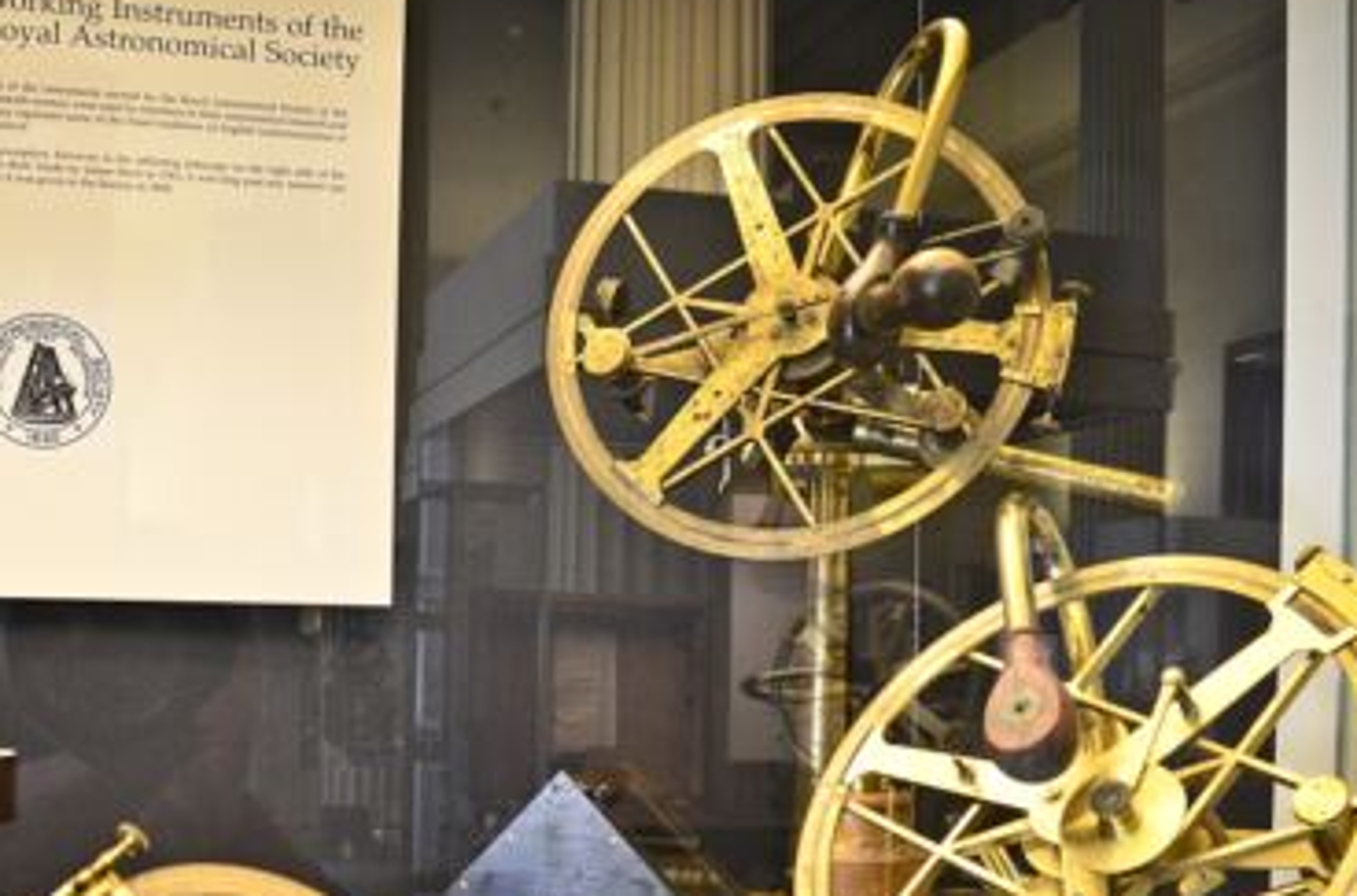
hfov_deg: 42.0
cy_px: 725
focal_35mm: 47
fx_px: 1766
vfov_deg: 27.8
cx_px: 645
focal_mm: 18
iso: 800
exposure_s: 1/20
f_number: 6.3
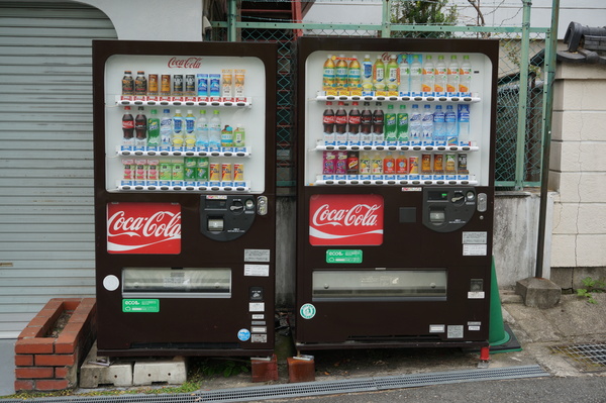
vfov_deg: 27.2
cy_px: 202
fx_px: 833
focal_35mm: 50
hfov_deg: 40.0
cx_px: 303
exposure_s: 1/80
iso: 100
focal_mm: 33
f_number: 5.6
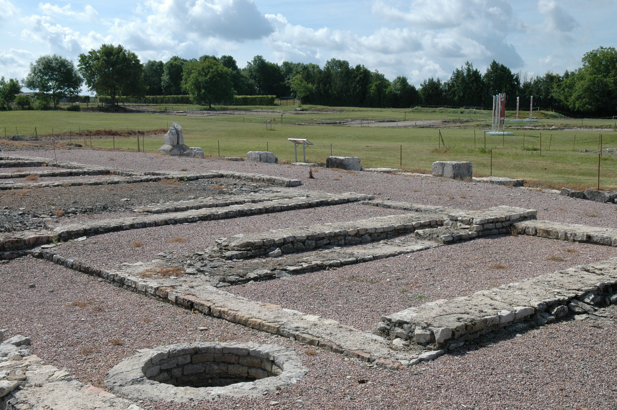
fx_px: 771
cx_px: 308
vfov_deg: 29.8
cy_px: 205
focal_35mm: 45
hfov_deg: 43.6
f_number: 10
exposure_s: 1/400
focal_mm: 30
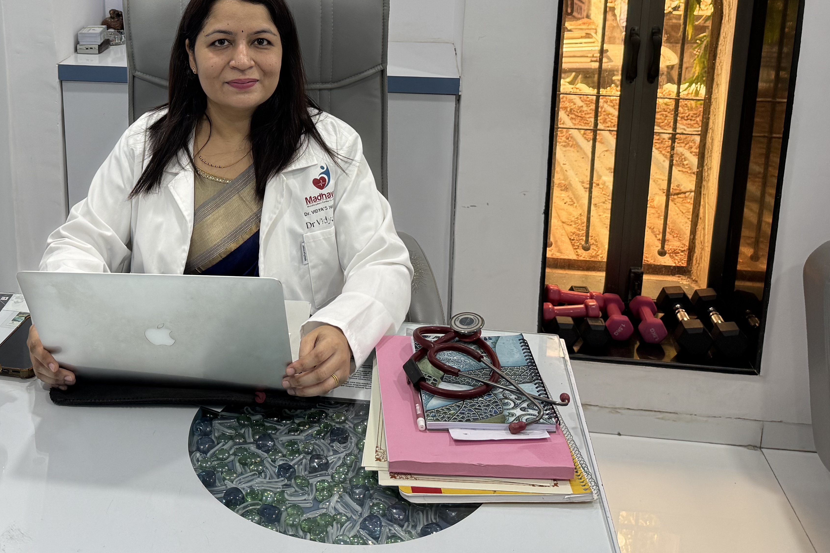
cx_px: 233
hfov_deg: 45.2
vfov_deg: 30.6
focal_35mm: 42
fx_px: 968
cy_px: 68
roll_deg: +1.0
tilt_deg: -13.7
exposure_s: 1/100
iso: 125
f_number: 1.78
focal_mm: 6.76
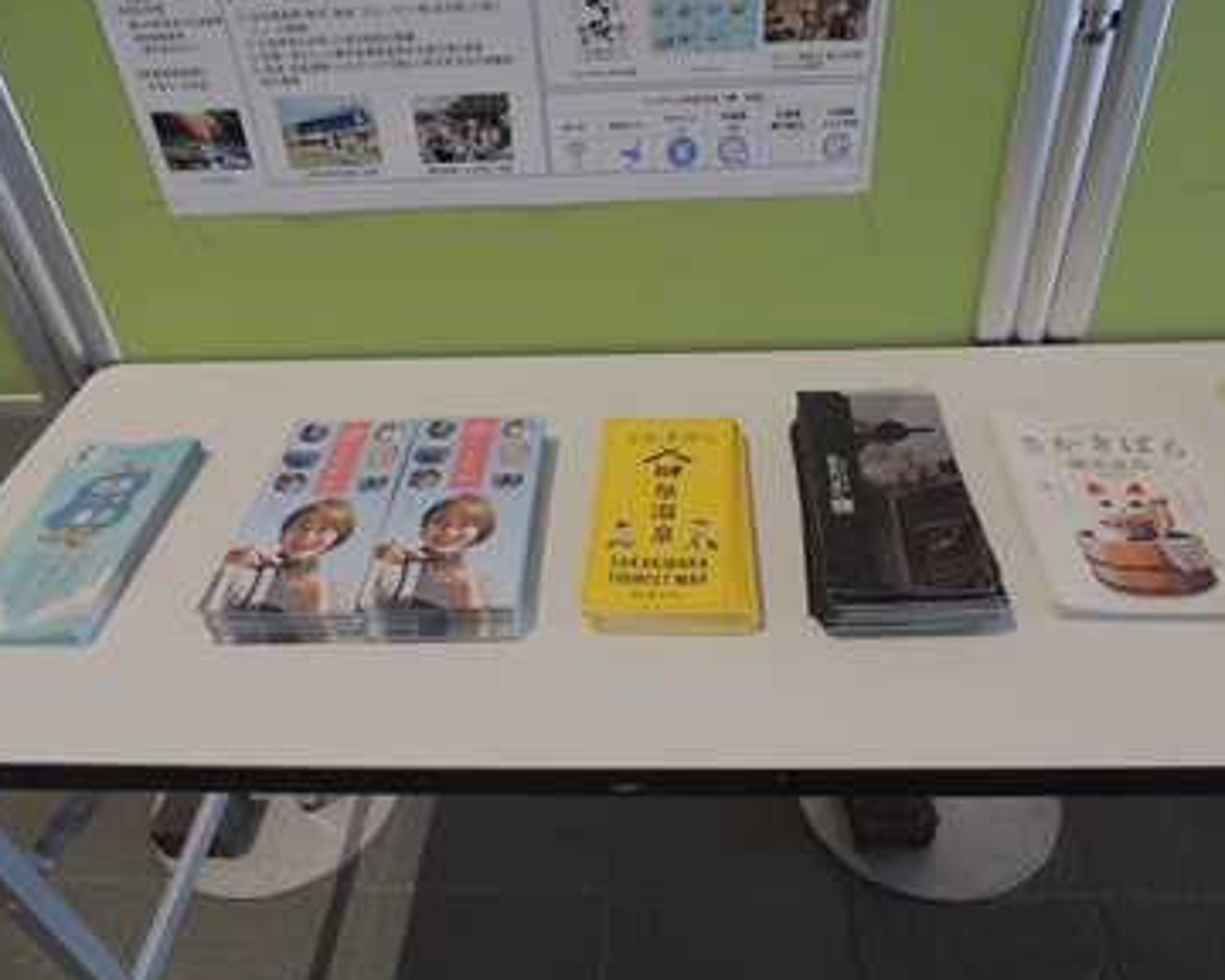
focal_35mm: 26
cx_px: 636
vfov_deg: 54.9
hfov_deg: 66.0
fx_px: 943
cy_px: 493
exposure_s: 1/30
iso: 280
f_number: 3
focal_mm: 4.3
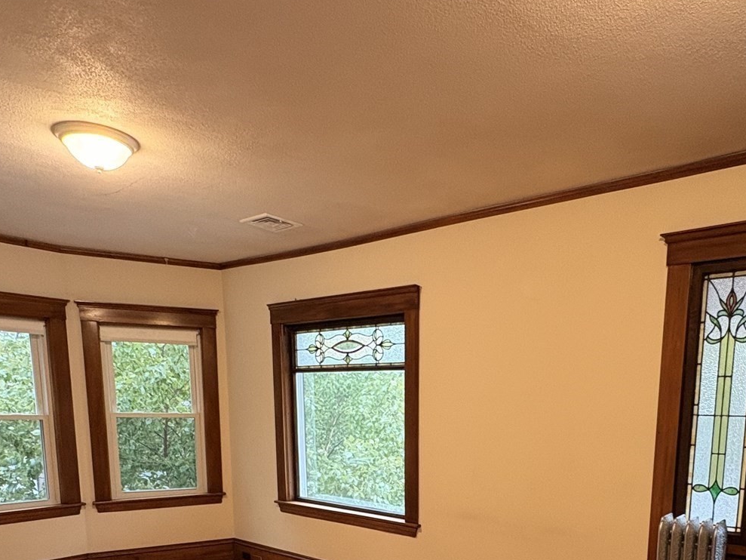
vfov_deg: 43.8
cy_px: 509
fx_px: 625
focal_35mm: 29
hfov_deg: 61.1
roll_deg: -0.2
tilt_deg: -8.2
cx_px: 448
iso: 320
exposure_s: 1/60
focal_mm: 2.22
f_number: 2.2
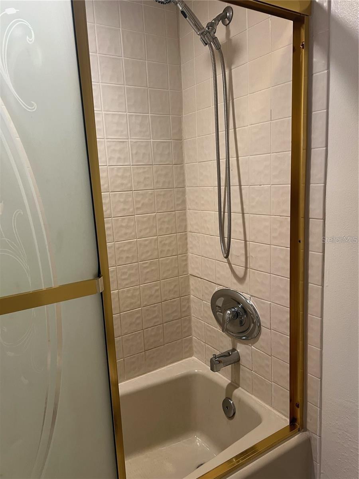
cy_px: 240
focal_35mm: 26
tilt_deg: -9.7
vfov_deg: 67.3
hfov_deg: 53.1
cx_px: 180
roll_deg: +3.7
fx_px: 360
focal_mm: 5.7
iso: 125
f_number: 1.5
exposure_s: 1/60
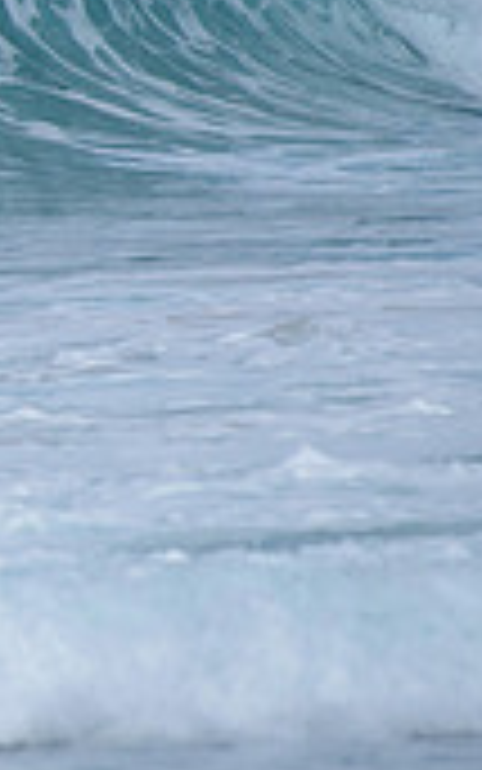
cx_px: -581
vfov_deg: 1.2
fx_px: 36288
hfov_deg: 0.8
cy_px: 115
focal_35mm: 1728
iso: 200
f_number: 5.6
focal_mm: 500
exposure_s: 1/2000
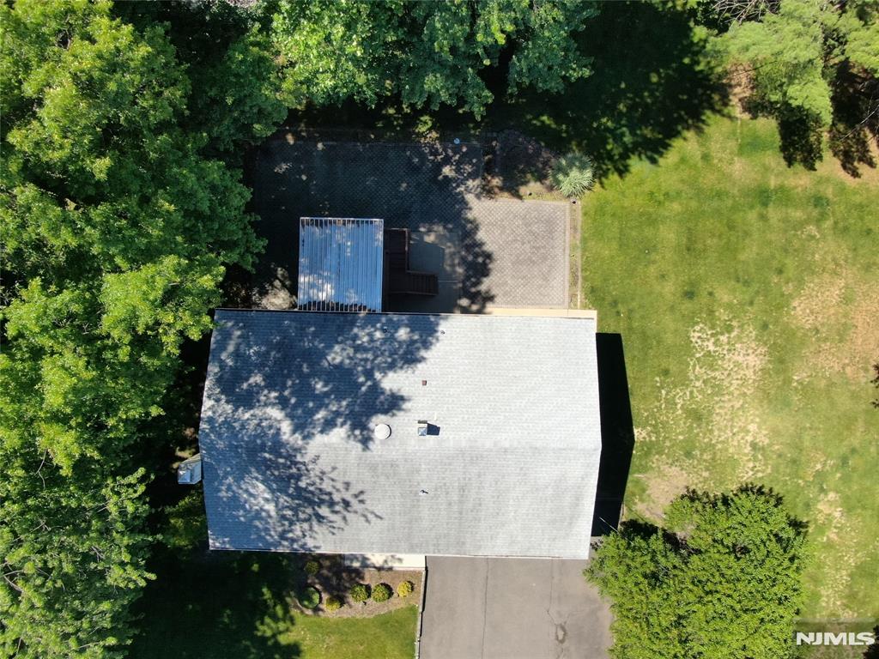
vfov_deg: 56.8
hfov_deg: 71.6
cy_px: 330
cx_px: 440
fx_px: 609
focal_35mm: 24
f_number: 2.8
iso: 100
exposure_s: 1/1000
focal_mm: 4.39
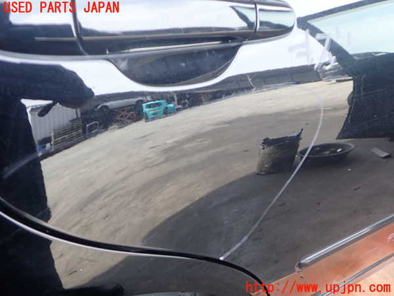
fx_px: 341
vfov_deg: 46.8
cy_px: 148
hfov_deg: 60.0
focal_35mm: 30
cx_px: 197
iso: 160
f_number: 2.3
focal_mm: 5.4
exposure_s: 1/125
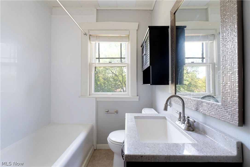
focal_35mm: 15
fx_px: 104
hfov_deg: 100.4
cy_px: 84
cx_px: 125
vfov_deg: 77.3
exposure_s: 1/25
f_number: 8
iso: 200
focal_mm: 10
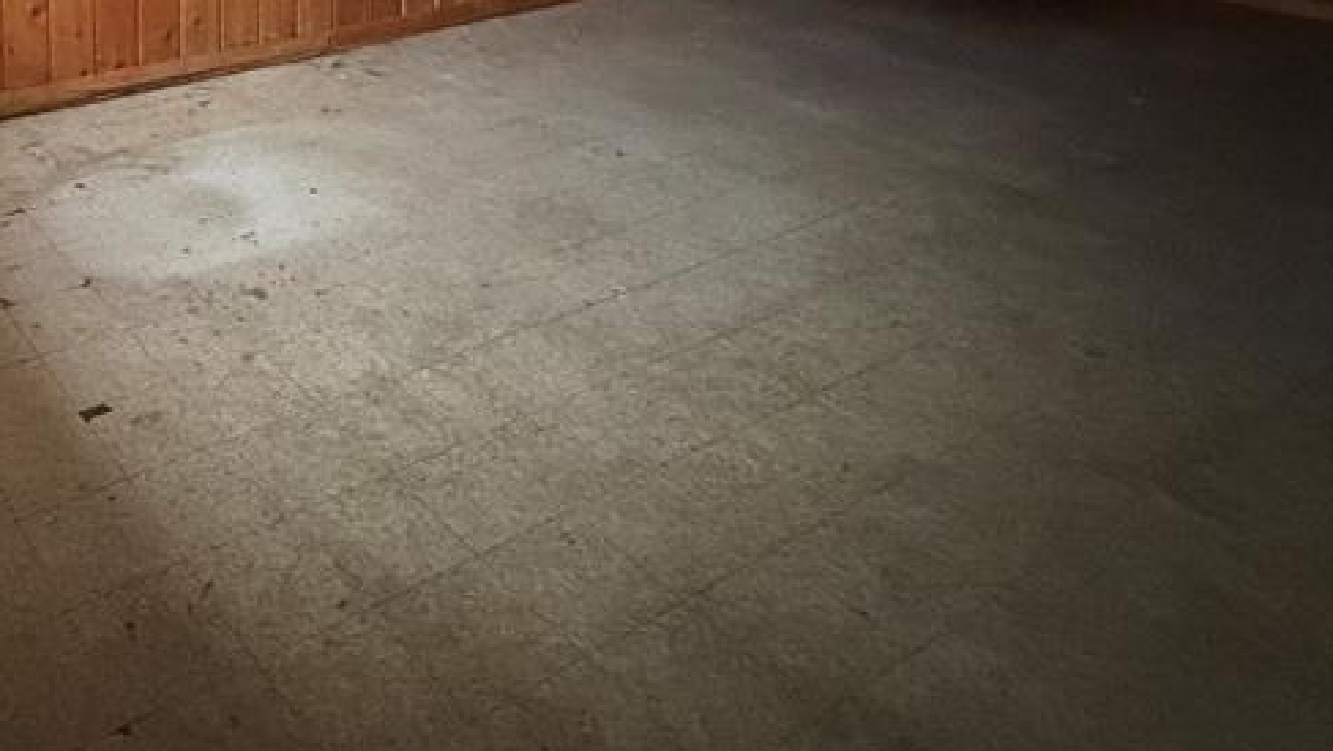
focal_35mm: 32
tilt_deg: -6.9
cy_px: -197
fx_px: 1132
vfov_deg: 30.1
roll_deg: +0.5
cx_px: 123
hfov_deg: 53.1
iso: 1600
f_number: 2.2
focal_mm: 2.22
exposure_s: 1/31
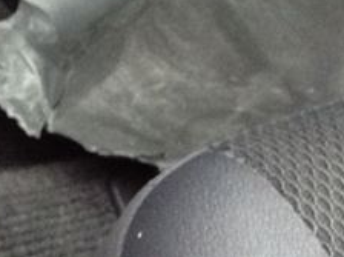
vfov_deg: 11.6
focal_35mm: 118
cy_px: -198
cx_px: -190
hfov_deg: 15.3
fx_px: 1170
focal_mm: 3.3
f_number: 2.4
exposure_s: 1/24
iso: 200
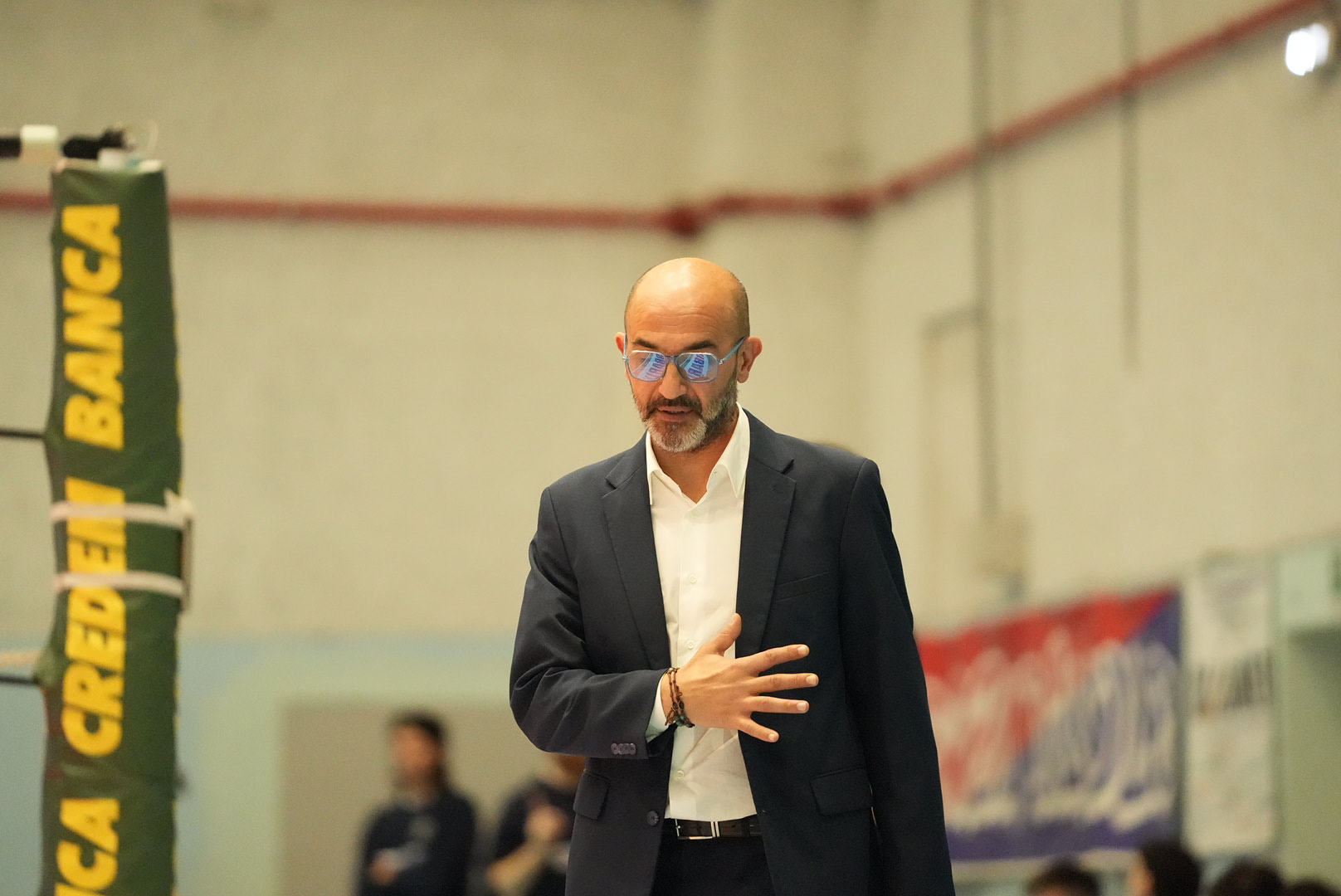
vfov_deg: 6.9
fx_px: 7455
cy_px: 448
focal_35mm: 200
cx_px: 670
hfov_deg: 10.3
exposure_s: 1/2000
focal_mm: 200
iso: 16000
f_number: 2.8
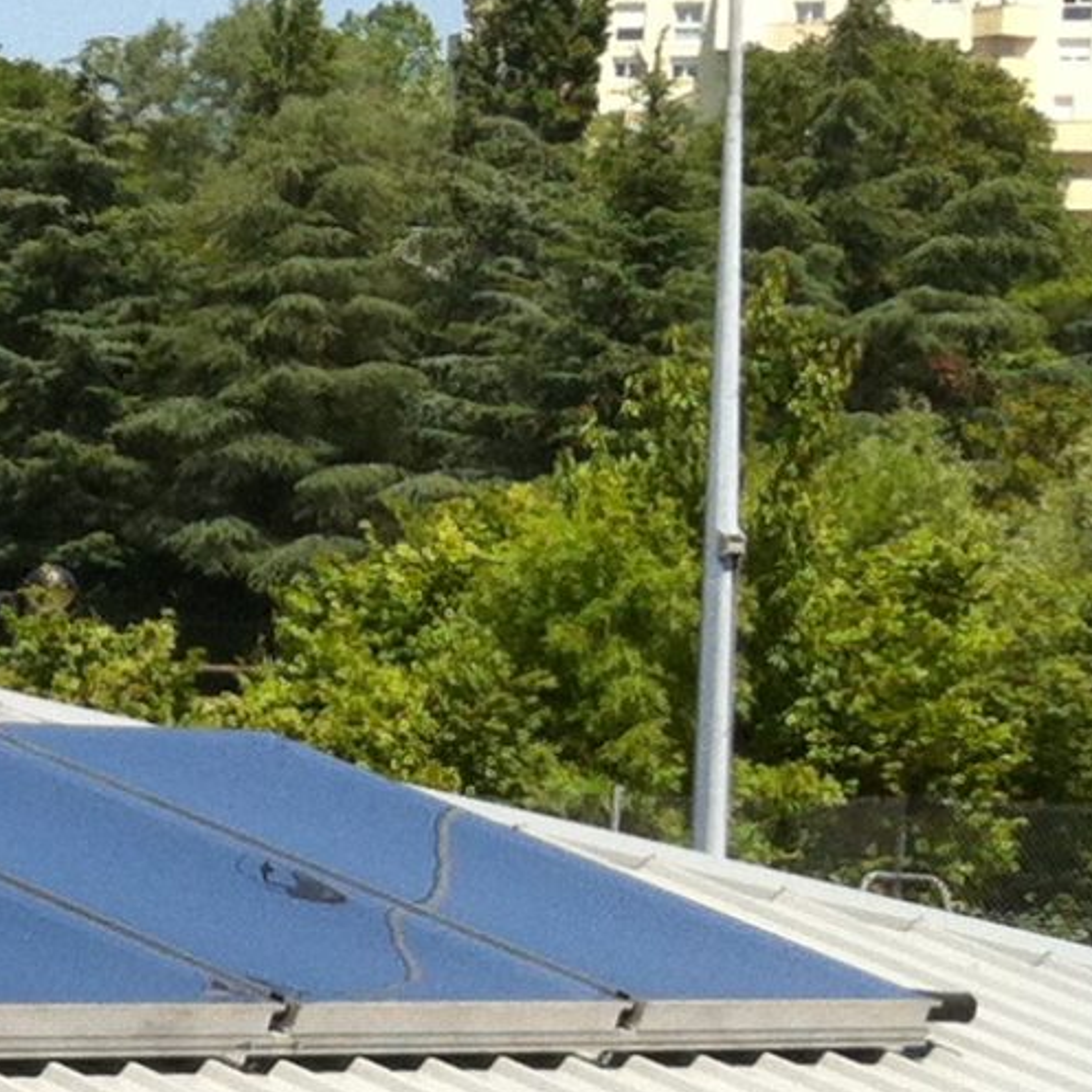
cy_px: 923
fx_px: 5675
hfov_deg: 9.6
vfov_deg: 10.9
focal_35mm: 159
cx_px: -1670
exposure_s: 1/1005
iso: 80
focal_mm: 3.85
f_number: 2.8
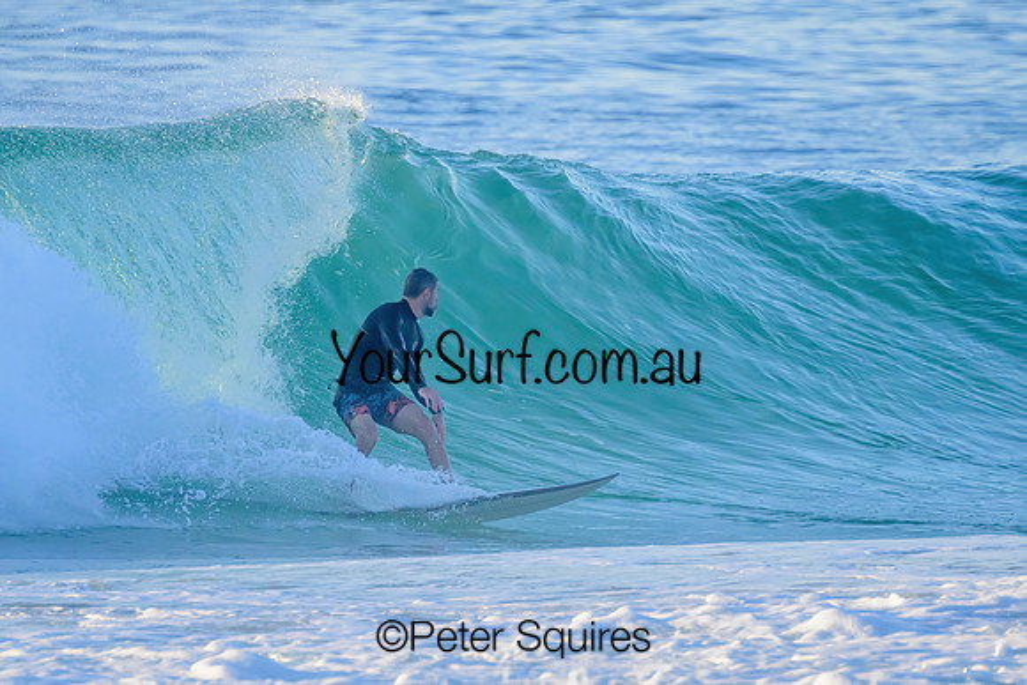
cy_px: 310
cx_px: 445
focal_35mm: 986
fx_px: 28127
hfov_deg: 2.1
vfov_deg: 1.4
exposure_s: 1/1600
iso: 2200
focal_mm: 800
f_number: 11
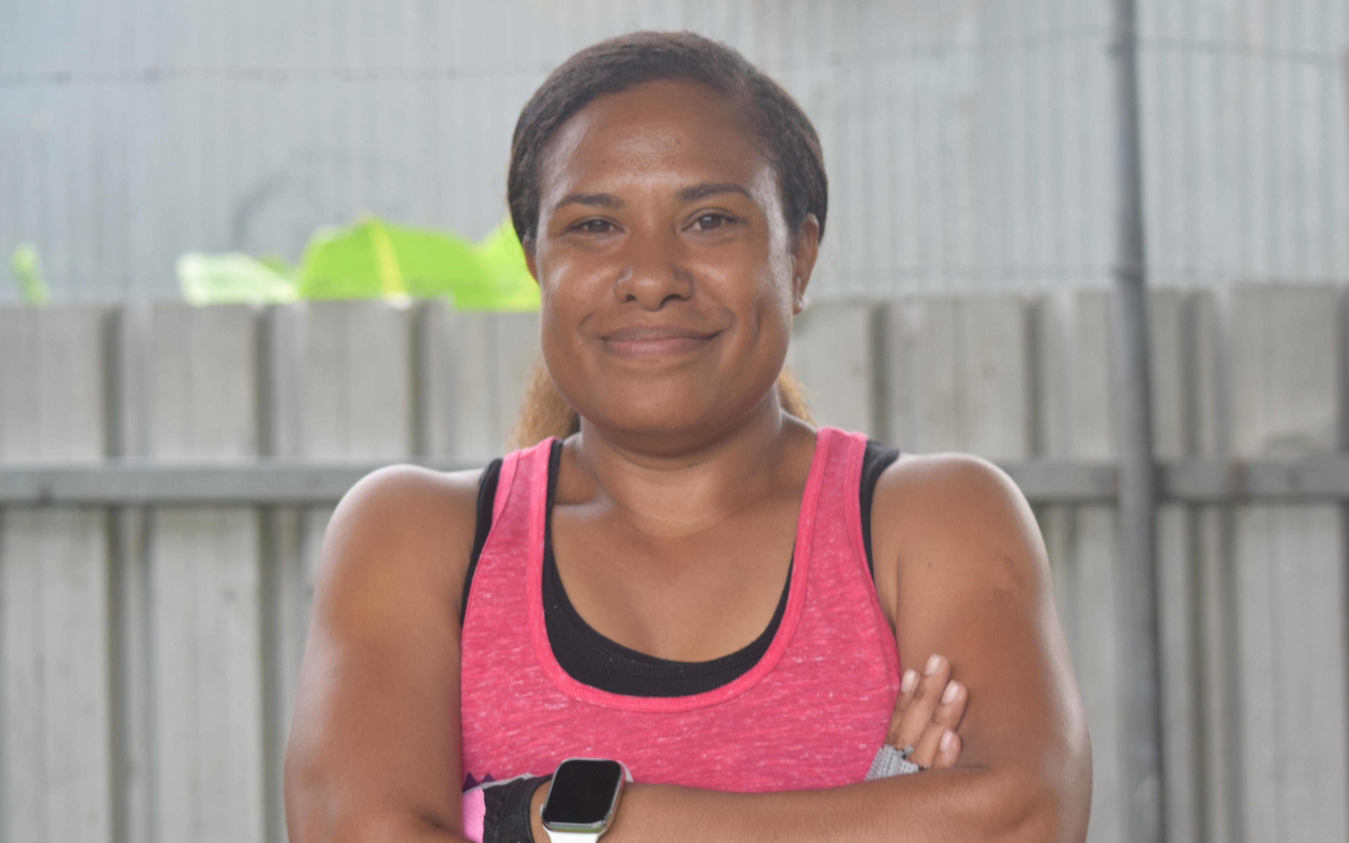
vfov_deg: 13.1
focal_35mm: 100
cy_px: 516
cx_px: 702
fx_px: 3662
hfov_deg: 20.9
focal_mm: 55
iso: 400
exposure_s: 1/80
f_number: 4.5
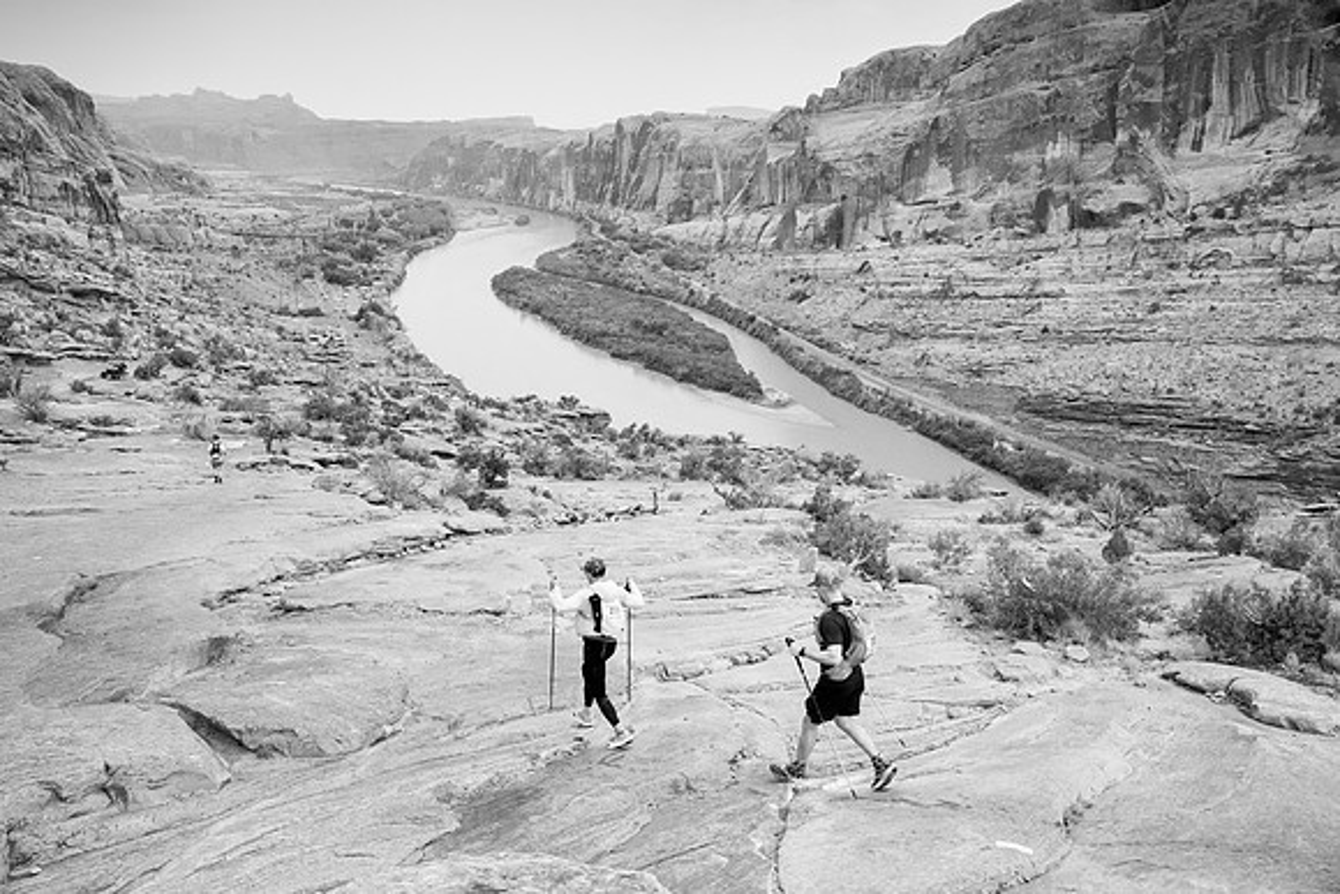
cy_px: 434
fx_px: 1102
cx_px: 724
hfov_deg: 62.5
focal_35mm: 30
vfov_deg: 44.1
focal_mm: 27.4
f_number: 8
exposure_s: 1/400
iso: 2500
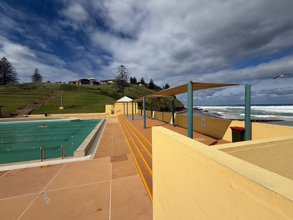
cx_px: 146
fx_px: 119
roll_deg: +1.2
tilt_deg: -0.8
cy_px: 110
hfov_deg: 102.1
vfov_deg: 85.7
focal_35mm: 14
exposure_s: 1/2410
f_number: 2.2
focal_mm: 2.22
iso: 20
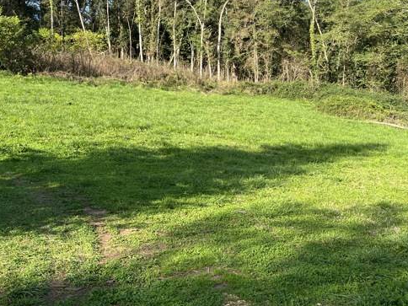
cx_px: 147
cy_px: 89
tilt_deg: +5.2
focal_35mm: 43
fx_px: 507
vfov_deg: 33.1
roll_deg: -0.4
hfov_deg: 43.4
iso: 50
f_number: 1.6
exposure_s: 1/1036
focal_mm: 5.1
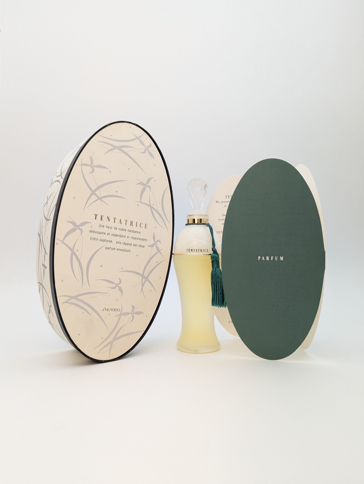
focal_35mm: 24
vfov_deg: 71.5
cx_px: 182
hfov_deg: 56.9
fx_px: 336
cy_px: 242
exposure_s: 1/260
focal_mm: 6.81
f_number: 1.85
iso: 82
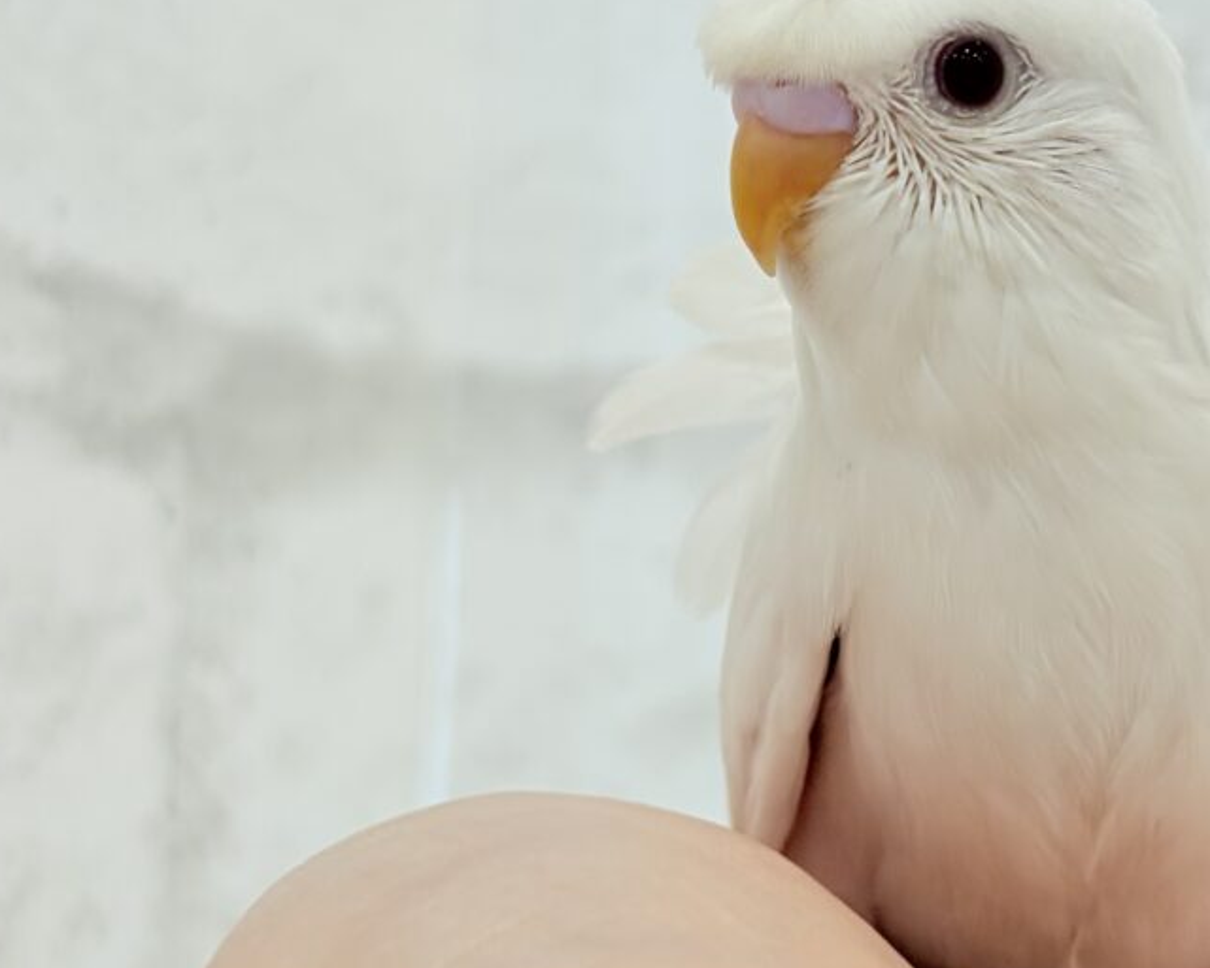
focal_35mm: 95
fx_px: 3403
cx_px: 897
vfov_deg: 16.2
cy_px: 325
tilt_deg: +7.6
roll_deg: -2.8
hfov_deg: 20.0
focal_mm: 5.96
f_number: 1.6
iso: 80
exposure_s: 1/178
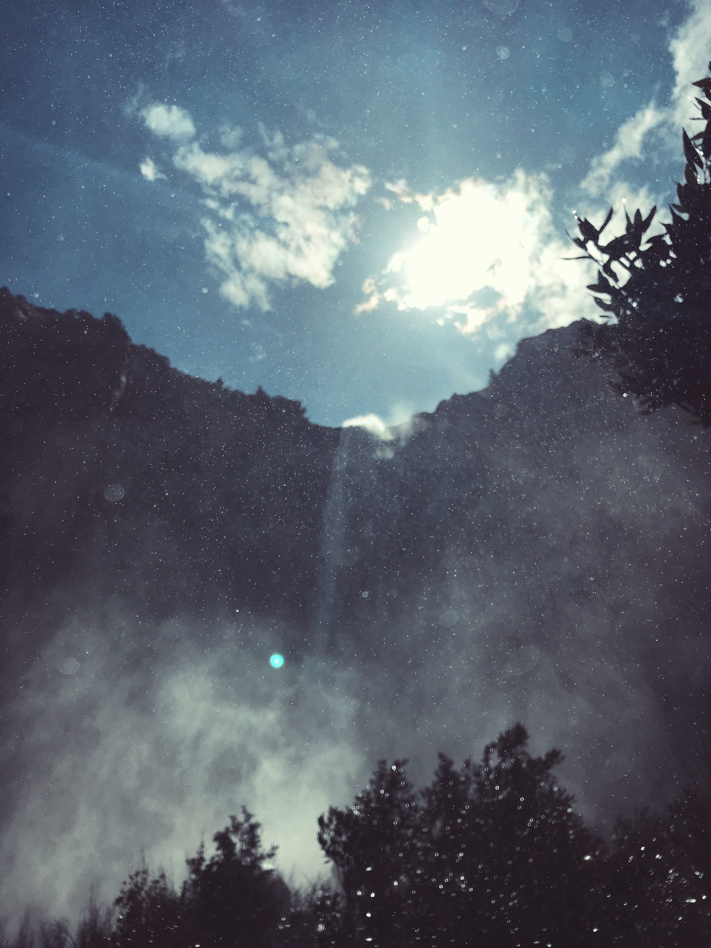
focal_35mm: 28
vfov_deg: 63.4
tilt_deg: +51.6
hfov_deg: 49.7
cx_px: 356
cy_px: 474
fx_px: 767
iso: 25
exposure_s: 1/10638
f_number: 1.8
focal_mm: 3.99
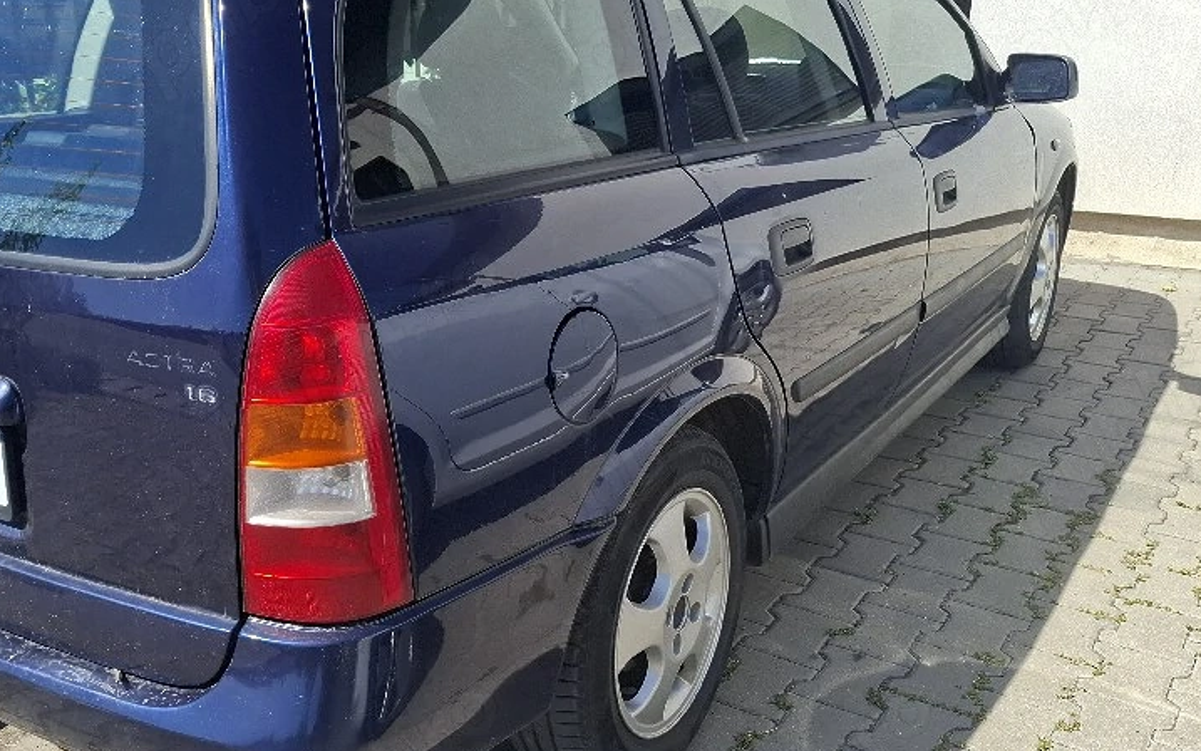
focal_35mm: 34
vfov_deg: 37.3
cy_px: 397
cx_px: 429
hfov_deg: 55.8
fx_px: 1113
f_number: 1.8
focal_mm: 5.54
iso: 50
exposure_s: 1/2000
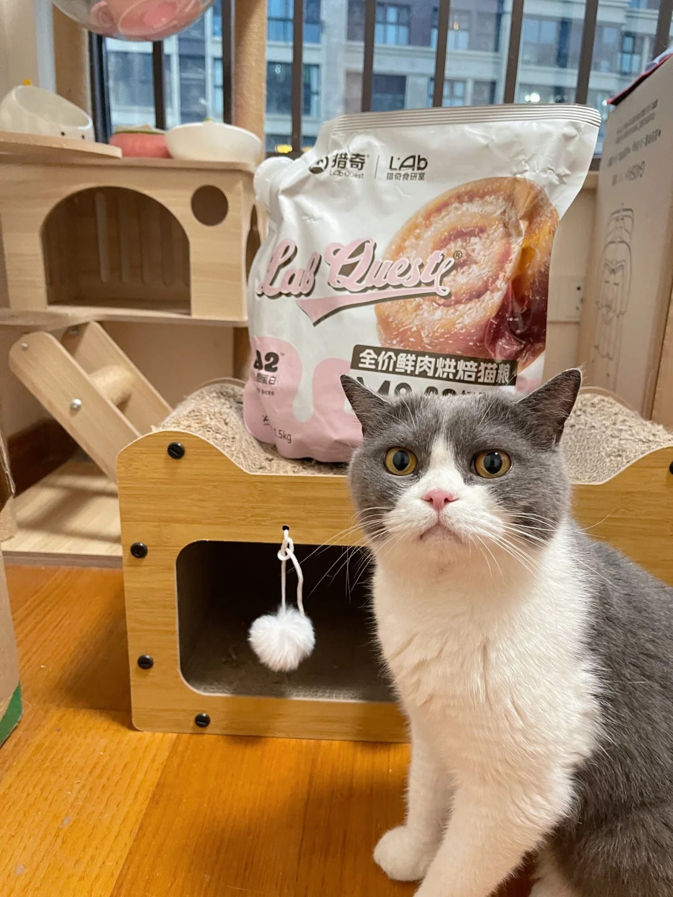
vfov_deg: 69.4
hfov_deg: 54.9
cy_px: 448
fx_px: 648
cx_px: 336
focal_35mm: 25
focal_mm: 5.1
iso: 500
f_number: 1.6
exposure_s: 1/60
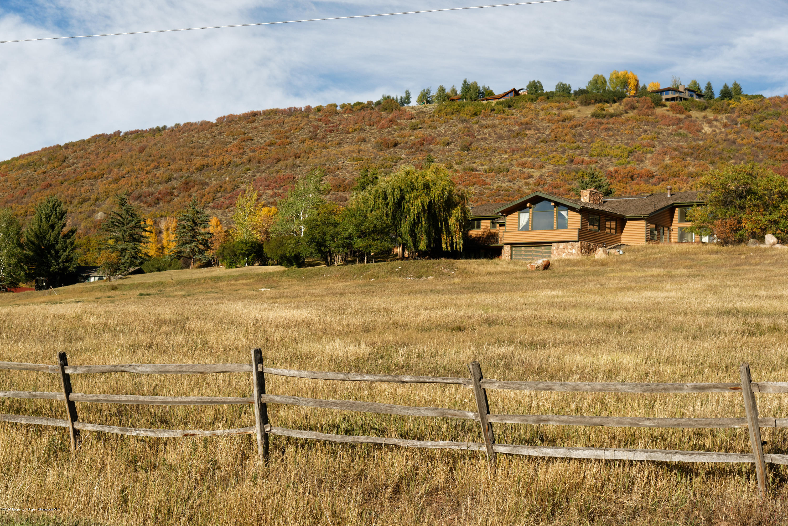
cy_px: 263
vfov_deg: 23.4
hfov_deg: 34.5
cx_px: 394
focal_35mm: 58
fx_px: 1270
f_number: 8
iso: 200
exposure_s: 1/320
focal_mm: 58
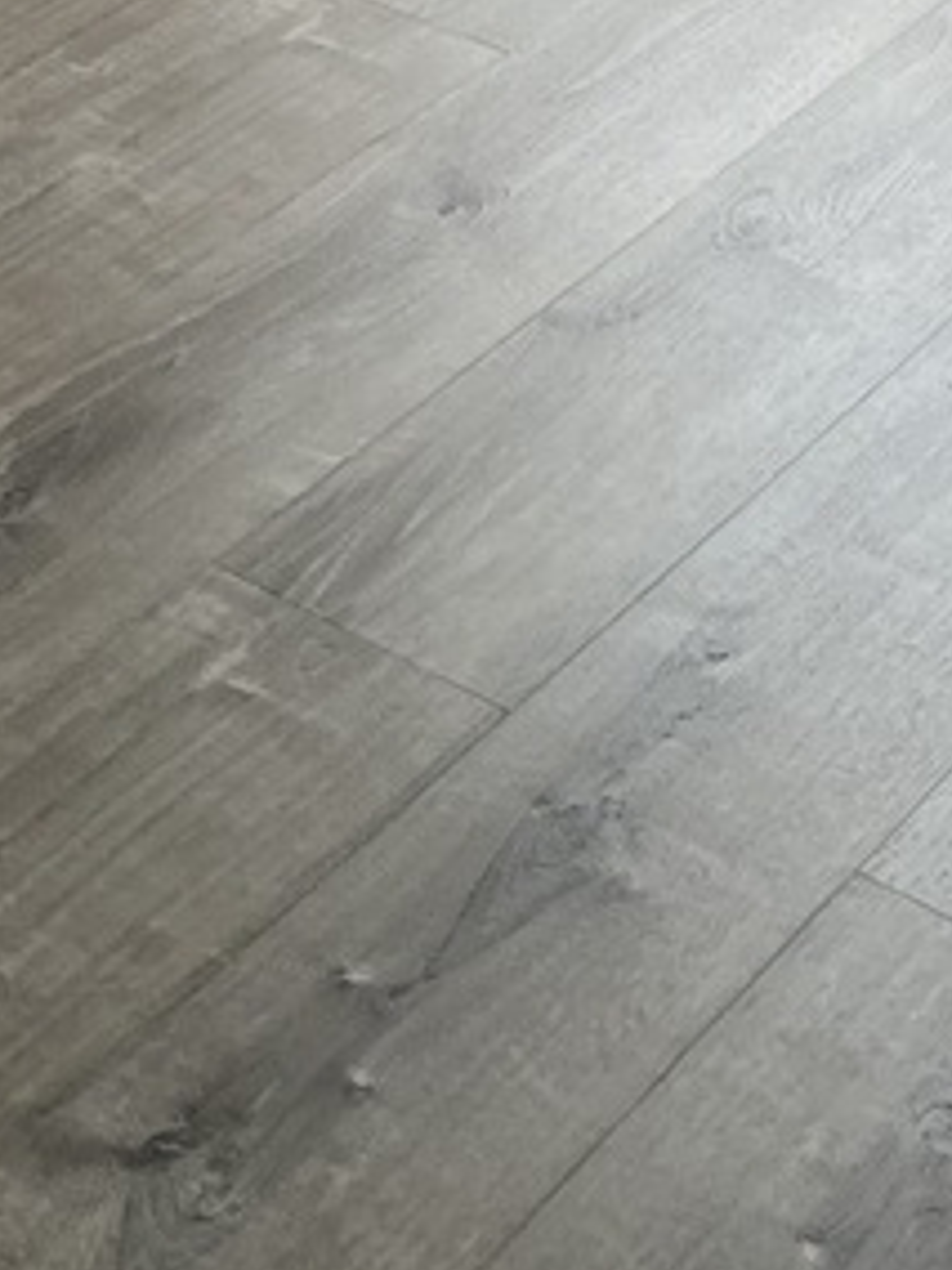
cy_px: -501
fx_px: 3630
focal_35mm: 99
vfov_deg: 18.1
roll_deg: +2.5
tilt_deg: -18.0
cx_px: 483
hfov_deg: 14.9
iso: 125
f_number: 1.6
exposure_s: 1/120
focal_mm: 5.1
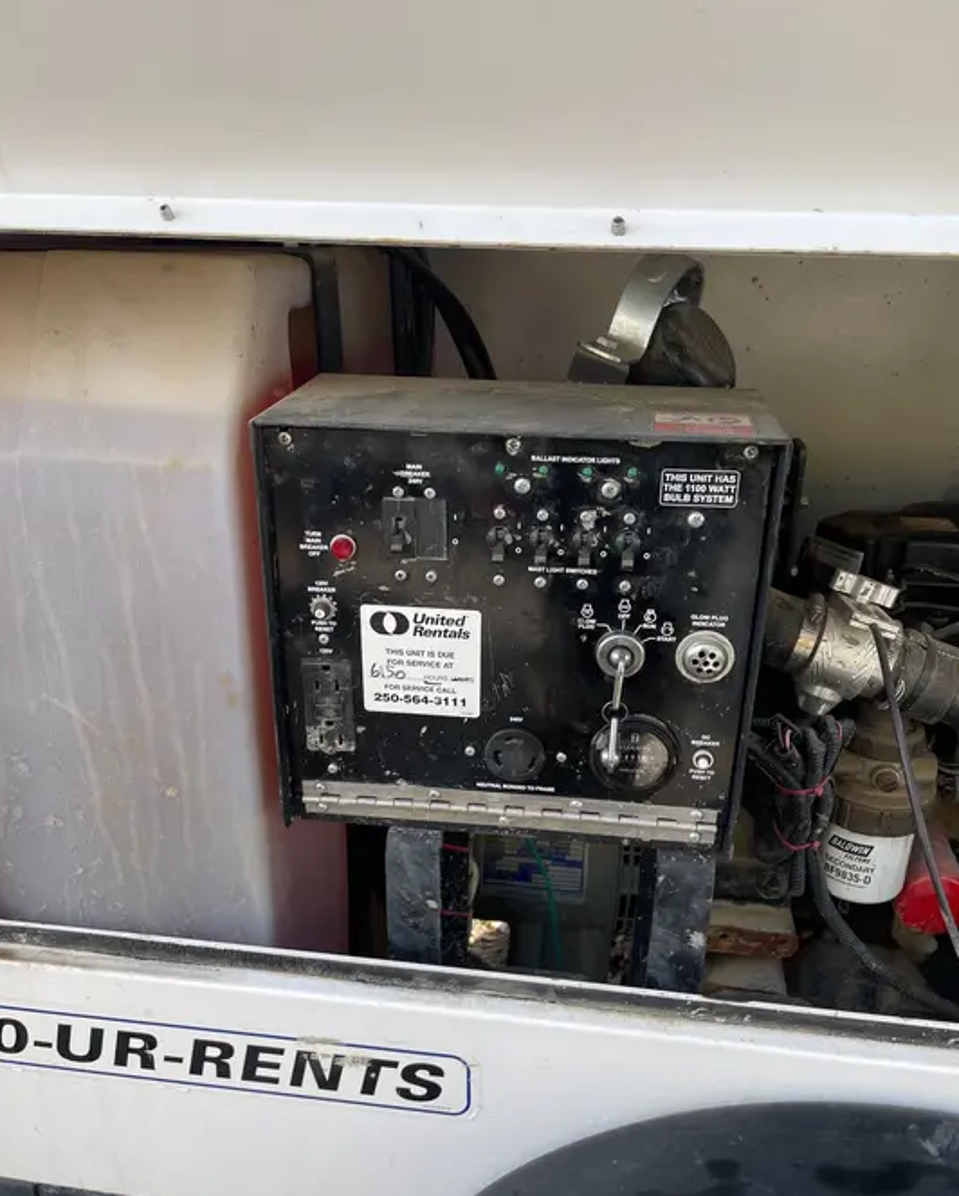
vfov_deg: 62.1
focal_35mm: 28
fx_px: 992
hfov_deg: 51.6
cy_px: 637
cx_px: 487
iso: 50
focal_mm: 4.2
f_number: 1.6
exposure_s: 1/774
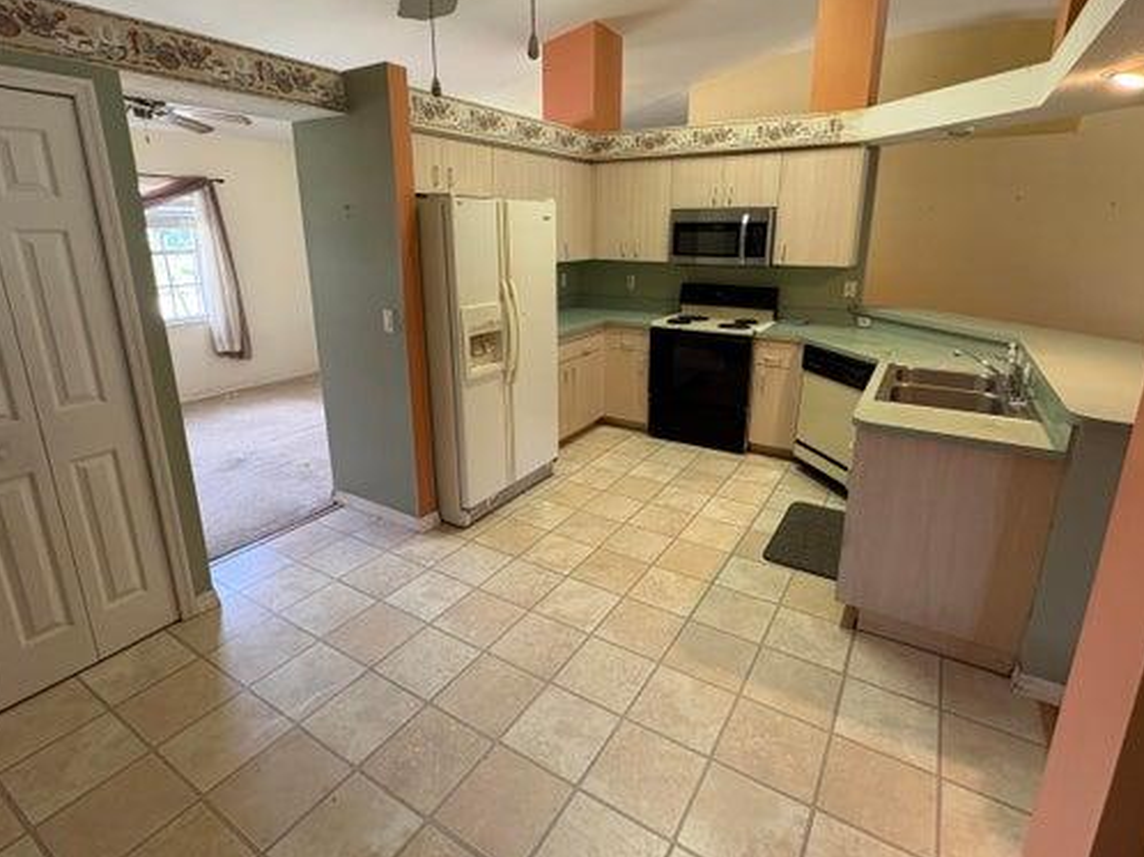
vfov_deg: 71.4
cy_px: 386
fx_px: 595
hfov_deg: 87.8
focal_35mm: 18
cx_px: 570
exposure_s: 1/60
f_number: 2.2
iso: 200
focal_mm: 2.22
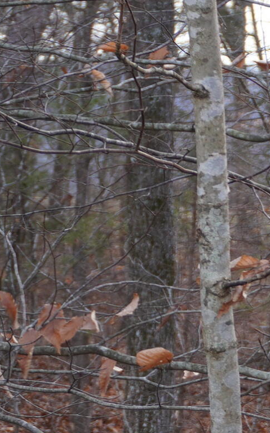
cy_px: 234
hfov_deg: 6.4
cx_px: 797
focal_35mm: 188
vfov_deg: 11.1
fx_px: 2215
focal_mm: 32
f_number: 5
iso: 100
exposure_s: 1/60
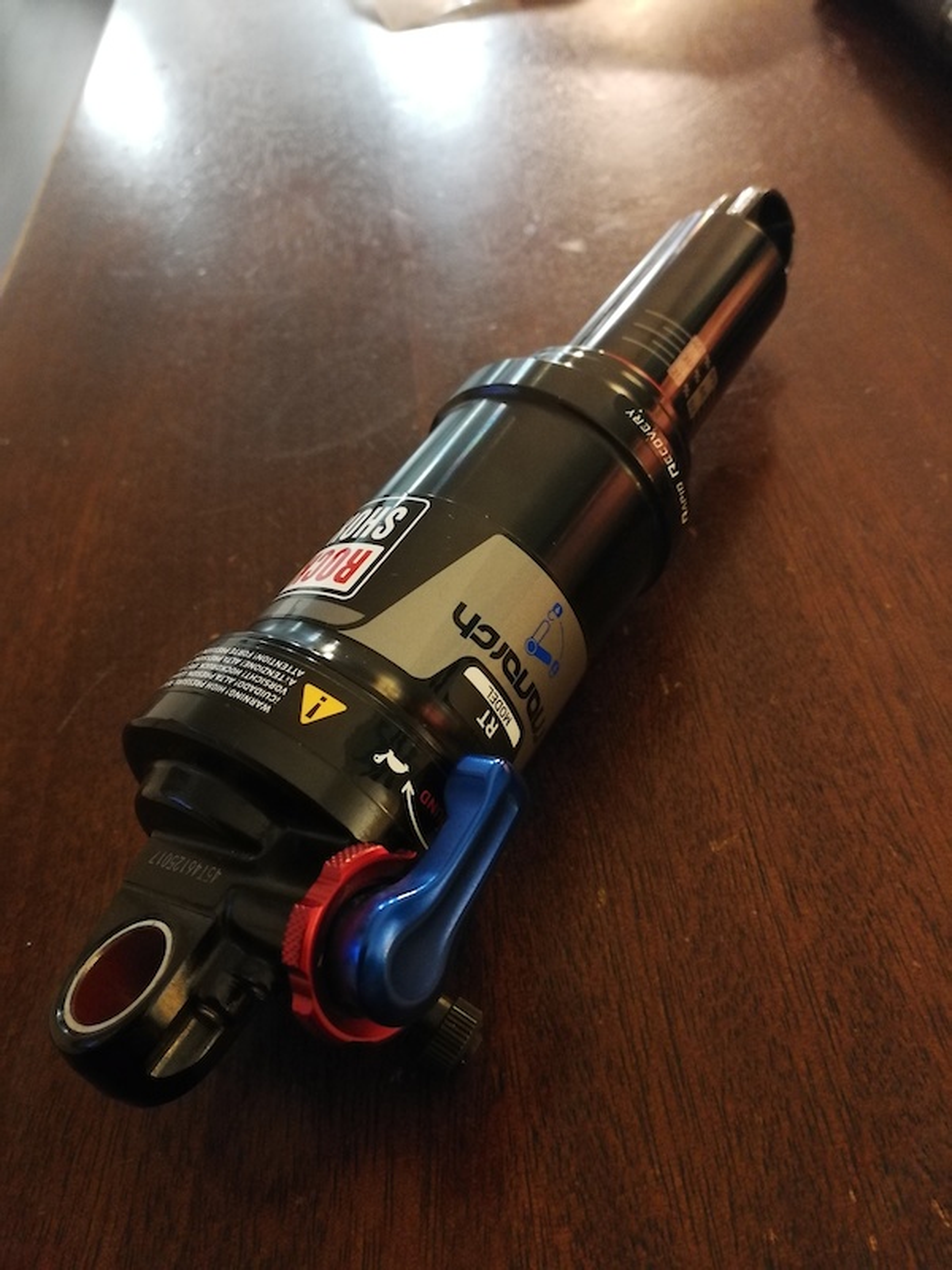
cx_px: 476
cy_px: 635
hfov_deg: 51.4
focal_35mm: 27
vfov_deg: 65.3
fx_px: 990
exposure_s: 1/17.1
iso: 1000
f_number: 2.2
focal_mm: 3.95
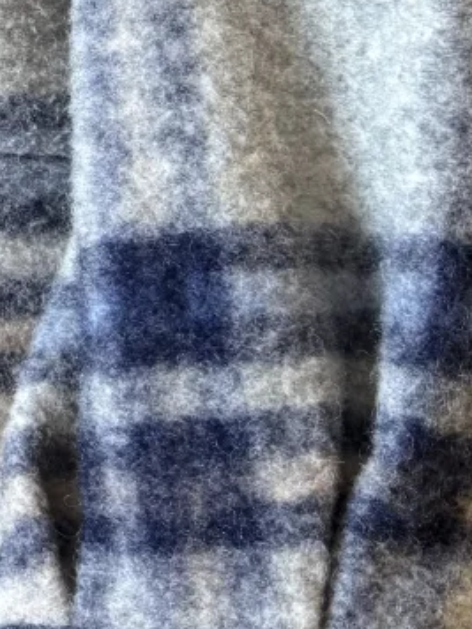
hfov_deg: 13.8
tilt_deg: -80.3
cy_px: -138
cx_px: -348
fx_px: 1764
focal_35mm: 97
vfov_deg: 19.0
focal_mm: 6.76
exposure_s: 1/50
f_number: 1.78
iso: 320
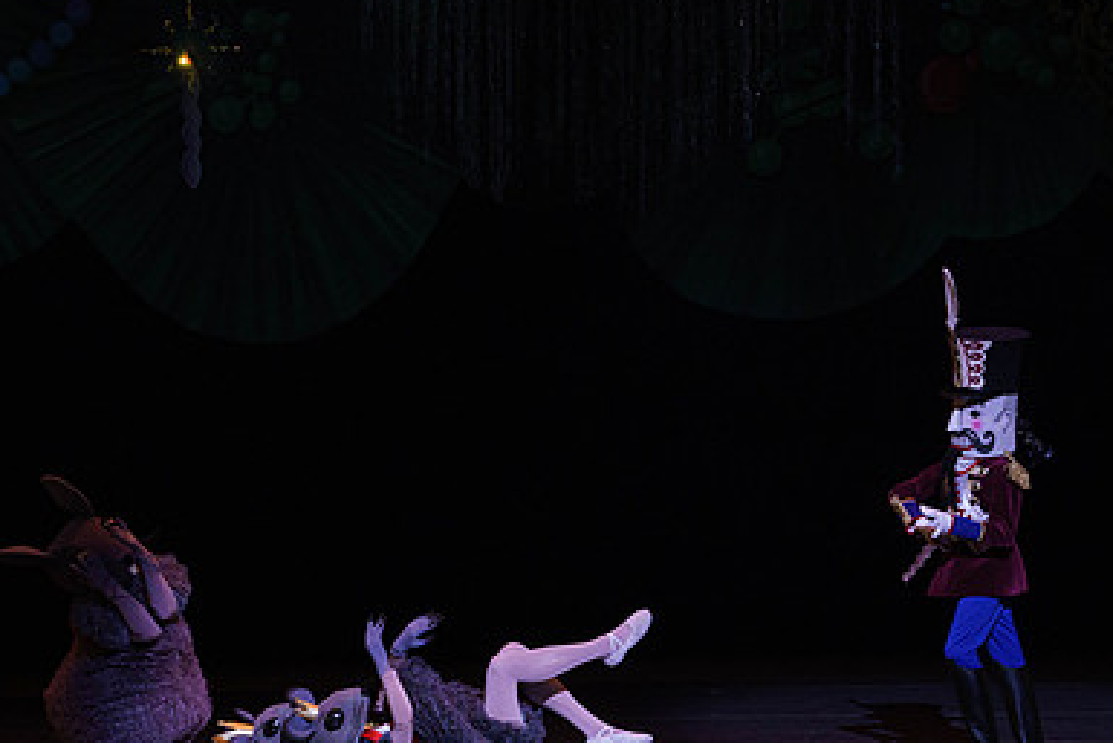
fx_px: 9309
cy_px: 470
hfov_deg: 6.8
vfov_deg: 4.6
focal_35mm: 301
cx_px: 324
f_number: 9
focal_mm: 200
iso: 5000
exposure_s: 1/320
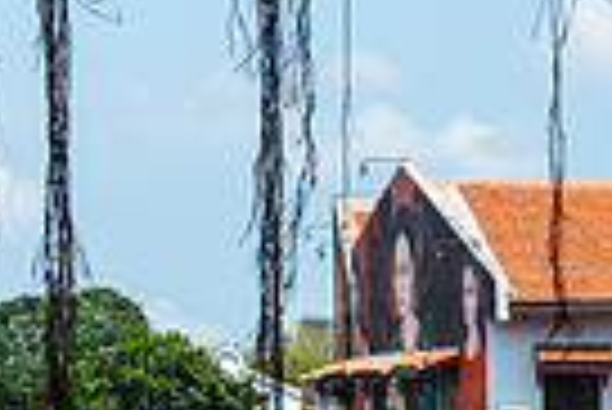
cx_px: 478
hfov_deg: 6.6
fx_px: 5293
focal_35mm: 311
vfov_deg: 4.4
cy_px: 681
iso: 200
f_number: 13
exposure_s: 1/180
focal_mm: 66
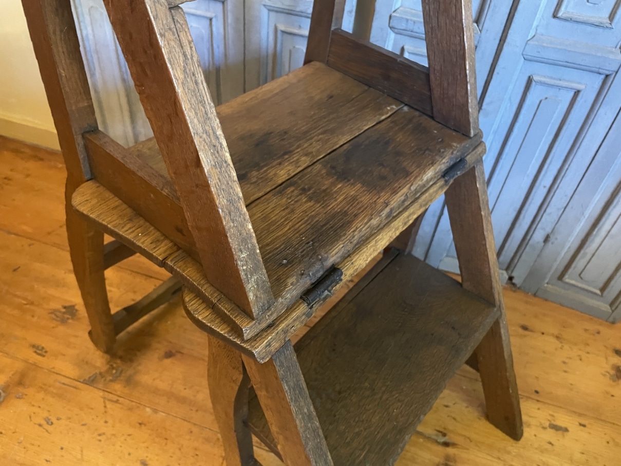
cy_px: 233
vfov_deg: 53.1
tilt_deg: -43.4
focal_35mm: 26
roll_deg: -6.1
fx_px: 466
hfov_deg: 67.3
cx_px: 310
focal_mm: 4.2
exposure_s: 1/25
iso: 640
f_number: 1.6
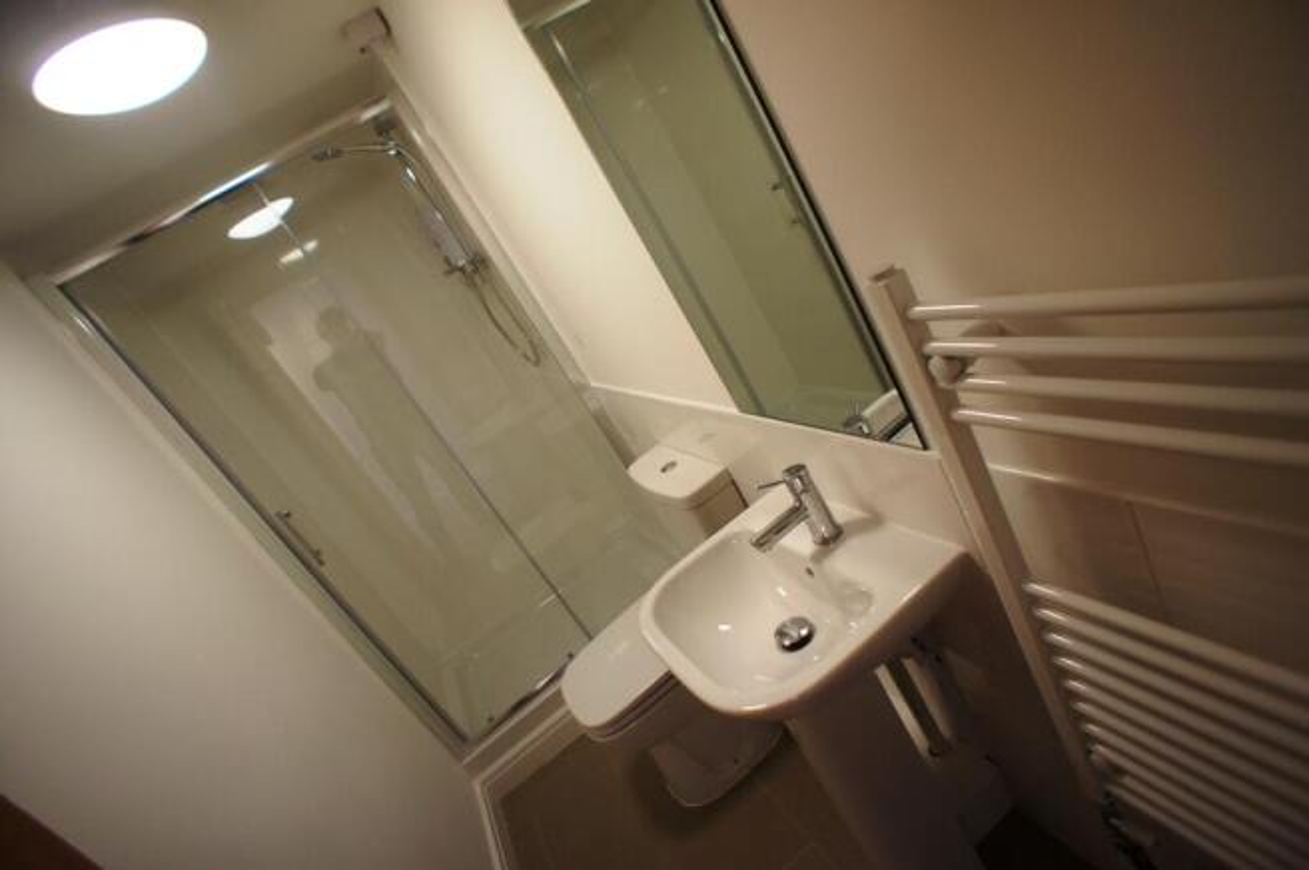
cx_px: 654
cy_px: 435
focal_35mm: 24
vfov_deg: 53.0
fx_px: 872
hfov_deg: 73.8
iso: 320
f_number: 2.8
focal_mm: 16
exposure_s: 1/30
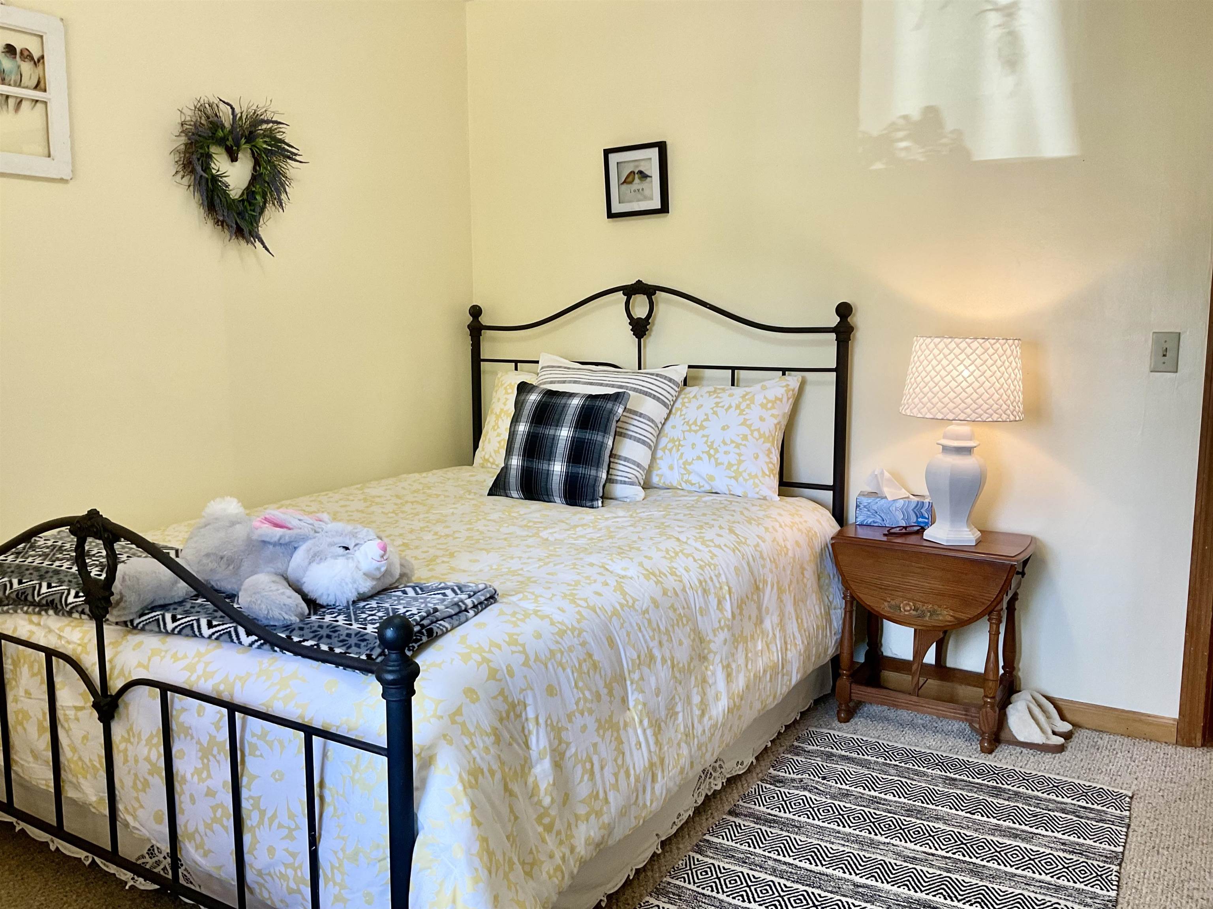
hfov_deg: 61.7
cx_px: 606
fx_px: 1016
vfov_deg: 48.2
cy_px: 454
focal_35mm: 29
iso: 64
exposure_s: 1/60
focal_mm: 3
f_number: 1.8
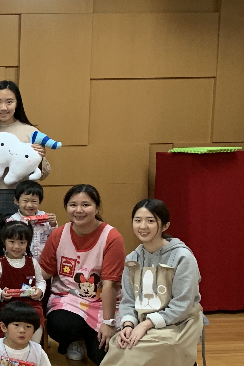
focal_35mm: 74
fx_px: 752
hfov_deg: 15.0
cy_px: 217
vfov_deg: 27.3
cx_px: -244
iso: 160
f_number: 1.8
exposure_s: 1/50
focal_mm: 4.25
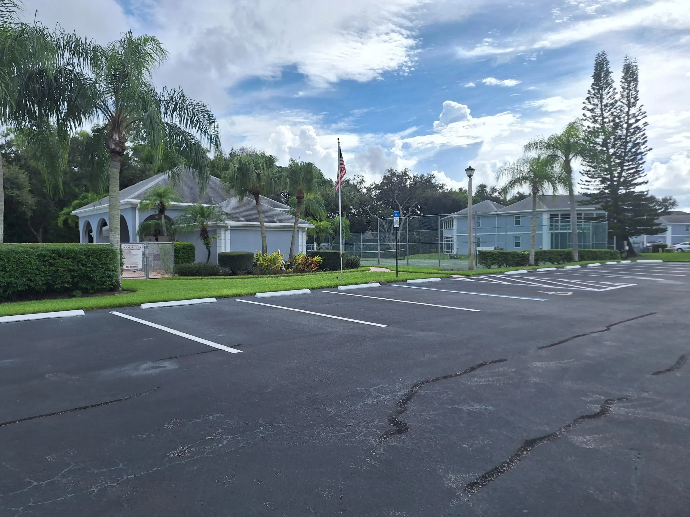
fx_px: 458
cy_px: 258
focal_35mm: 23
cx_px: 345
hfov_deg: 73.9
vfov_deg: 58.9
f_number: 1.8
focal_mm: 5.54
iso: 40
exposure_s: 1/3521
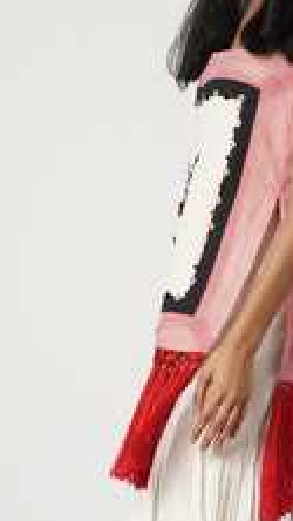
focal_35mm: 125
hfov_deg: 9.7
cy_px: 365
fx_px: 1725
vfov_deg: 17.1
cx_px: 279
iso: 100
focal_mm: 50.4
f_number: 5.6
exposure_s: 1/200
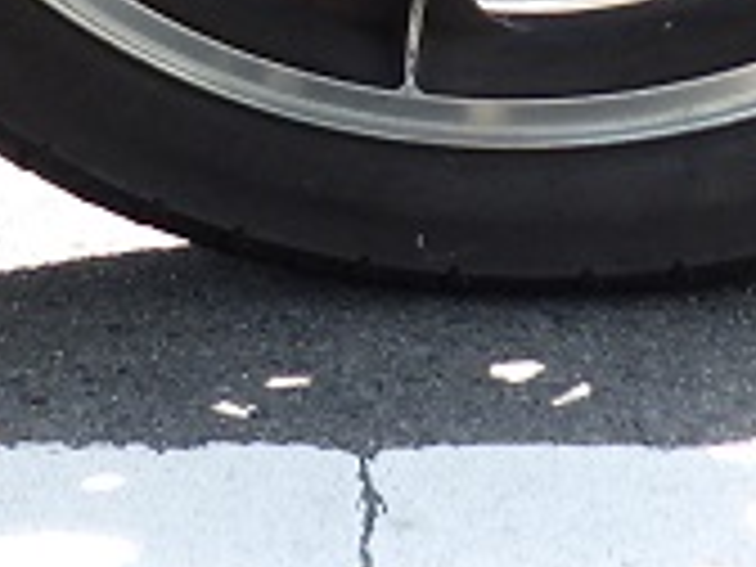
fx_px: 2577
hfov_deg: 16.0
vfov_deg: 11.3
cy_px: -574
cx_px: -166
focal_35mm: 118
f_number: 3.5
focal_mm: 5
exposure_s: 1/160
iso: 125
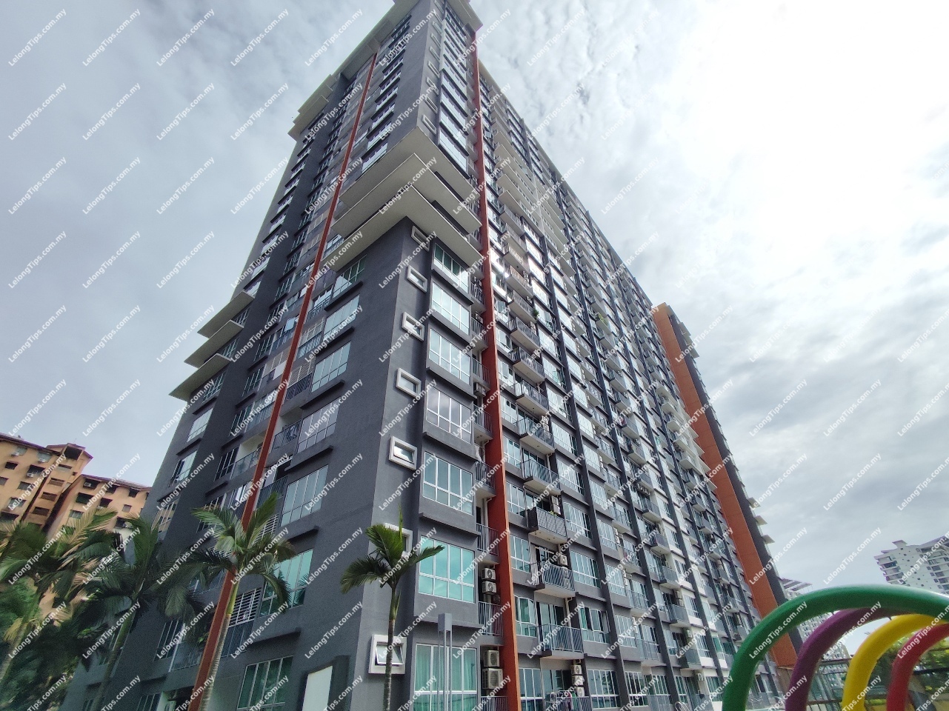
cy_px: 356
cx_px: 474
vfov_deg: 78.1
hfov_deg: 94.5
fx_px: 439
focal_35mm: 16
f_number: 2.2
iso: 50
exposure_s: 1/3883
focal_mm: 1.65
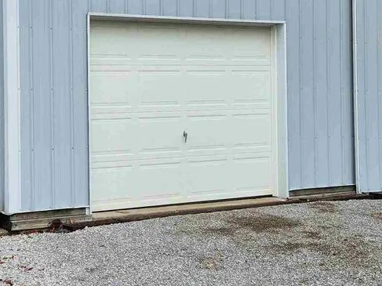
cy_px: 98
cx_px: 87
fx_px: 750
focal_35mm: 68
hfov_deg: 28.1
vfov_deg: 21.5
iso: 20
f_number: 1.8
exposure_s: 1/947
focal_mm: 5.4
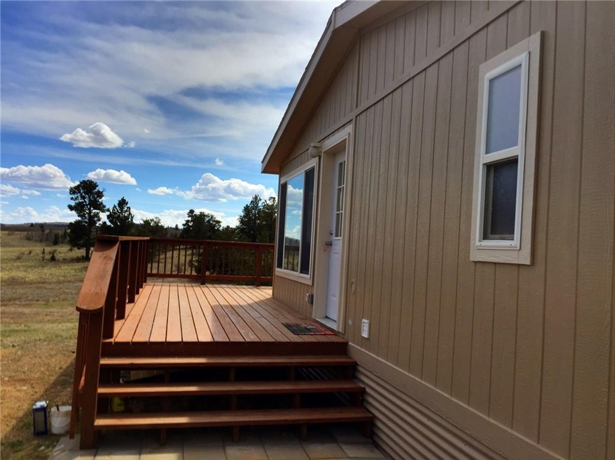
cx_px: 308
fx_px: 515
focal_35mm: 29
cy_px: 230
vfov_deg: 48.2
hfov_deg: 61.7
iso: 32
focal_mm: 4.15
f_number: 2.2
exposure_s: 1/13333
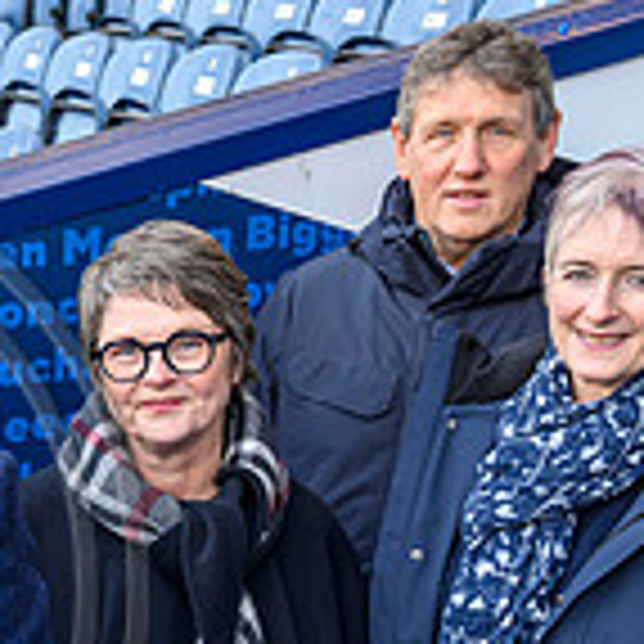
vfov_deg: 18.7
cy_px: 610
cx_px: -286
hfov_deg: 17.4
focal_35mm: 91
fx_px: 1915
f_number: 4
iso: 500
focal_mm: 24
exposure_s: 1/160
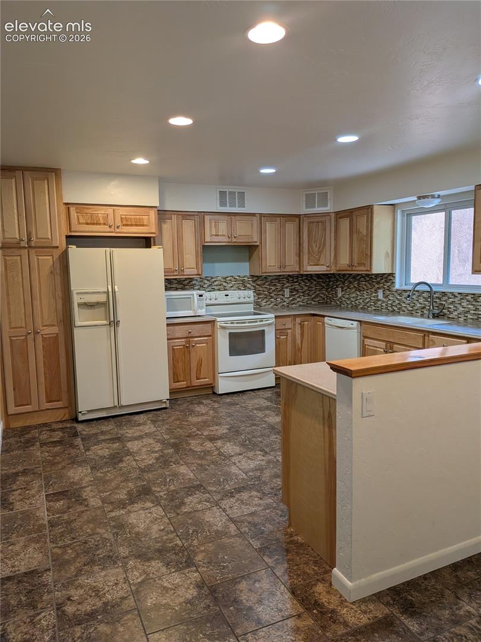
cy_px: 321
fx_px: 445
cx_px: 240
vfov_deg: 71.6
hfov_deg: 56.8
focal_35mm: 24
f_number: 1.7
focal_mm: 4.53
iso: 102
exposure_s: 1/60
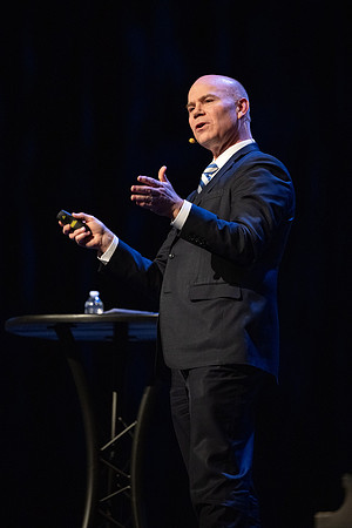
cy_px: 264
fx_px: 2933
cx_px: 176
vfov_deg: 10.3
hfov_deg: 6.9
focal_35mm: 200
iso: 4000
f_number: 2.8
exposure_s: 1/500
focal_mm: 200
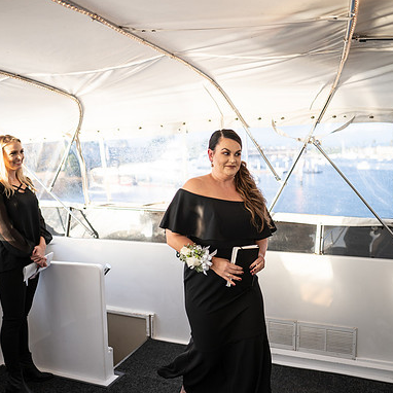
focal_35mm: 31
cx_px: 204
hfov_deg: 52.5
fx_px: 398
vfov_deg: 52.5
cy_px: 197
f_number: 1.4
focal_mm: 24
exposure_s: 1/1250
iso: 125
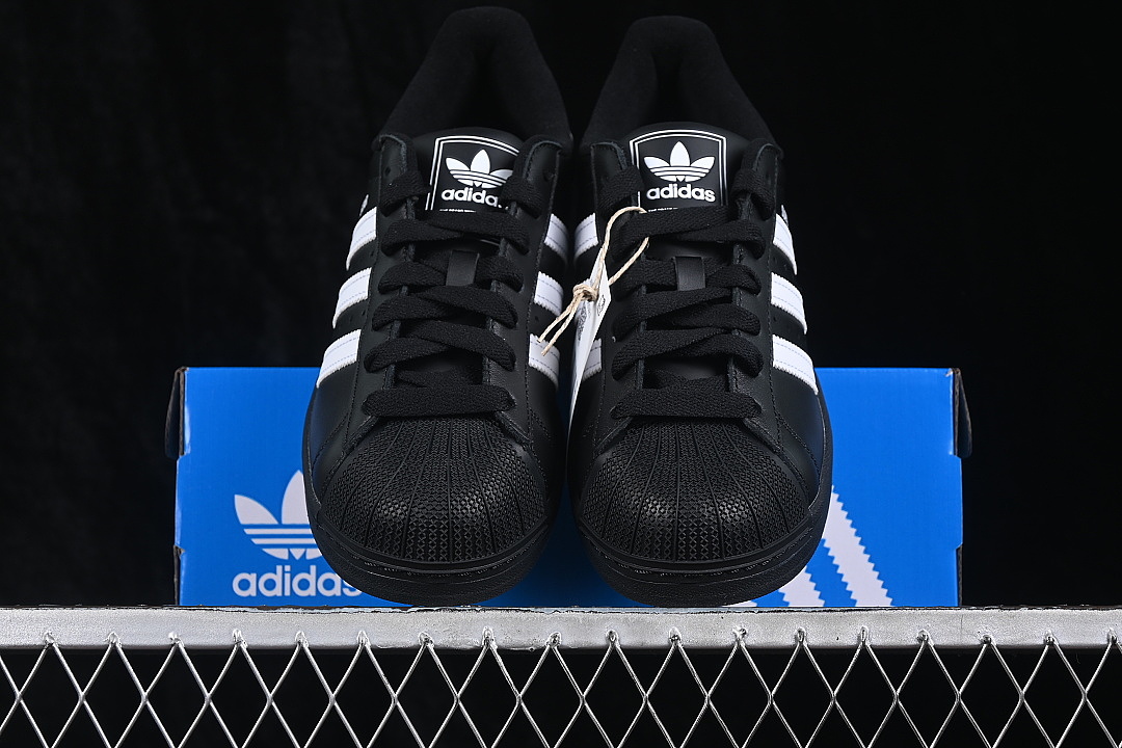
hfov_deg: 27.0
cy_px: 374
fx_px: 2337
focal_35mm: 75
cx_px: 561
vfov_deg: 18.2
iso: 160
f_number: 6.3
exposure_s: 1/60
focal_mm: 50
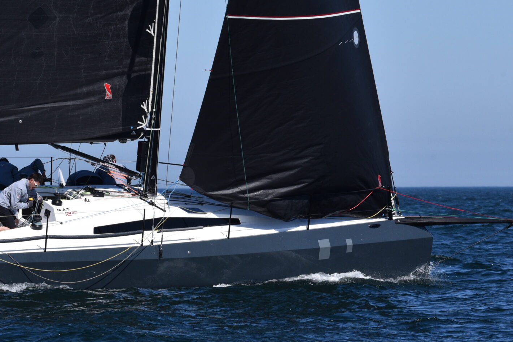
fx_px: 5901
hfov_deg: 5.0
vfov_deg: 3.3
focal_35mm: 414
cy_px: 63
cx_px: 133
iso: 800
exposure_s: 1/1600
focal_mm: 230
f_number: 10
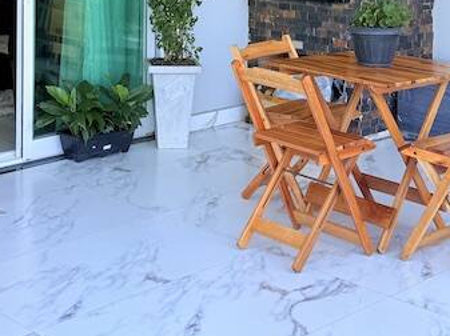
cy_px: -60
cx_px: 142
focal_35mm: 73
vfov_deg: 19.1
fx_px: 948
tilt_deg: -1.1
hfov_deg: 26.5
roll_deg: -0.4
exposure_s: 1/453
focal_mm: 6.76
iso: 80
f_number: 1.78
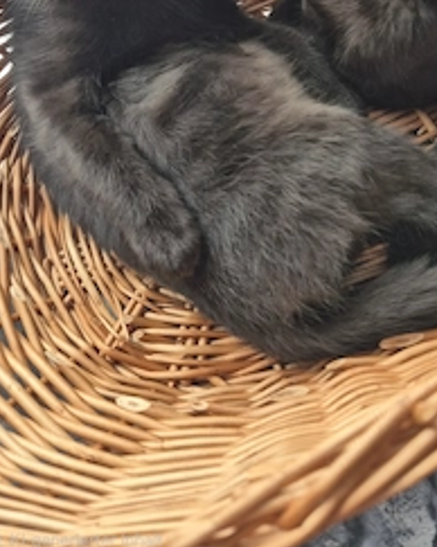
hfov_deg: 39.2
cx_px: 315
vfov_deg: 46.5
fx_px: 599
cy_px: 108
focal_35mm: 37
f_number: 1.8
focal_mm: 5.4
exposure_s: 1/182
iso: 80
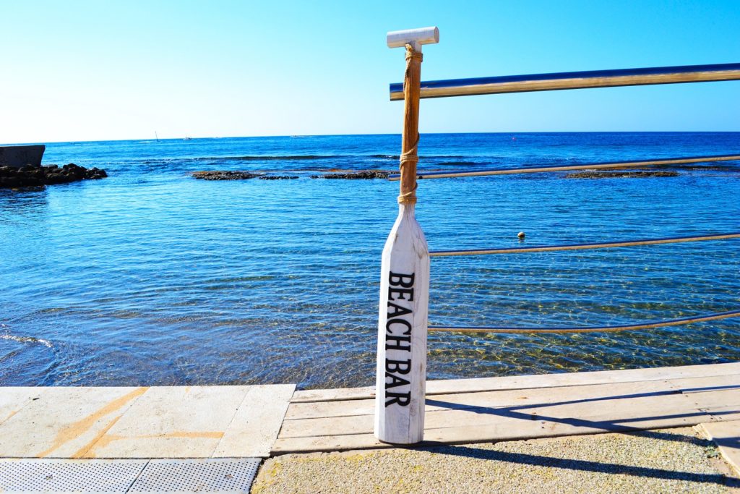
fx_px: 617
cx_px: 370
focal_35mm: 30
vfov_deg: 43.6
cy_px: 247
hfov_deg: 61.9
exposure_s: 1/500
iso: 320
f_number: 11
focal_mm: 20
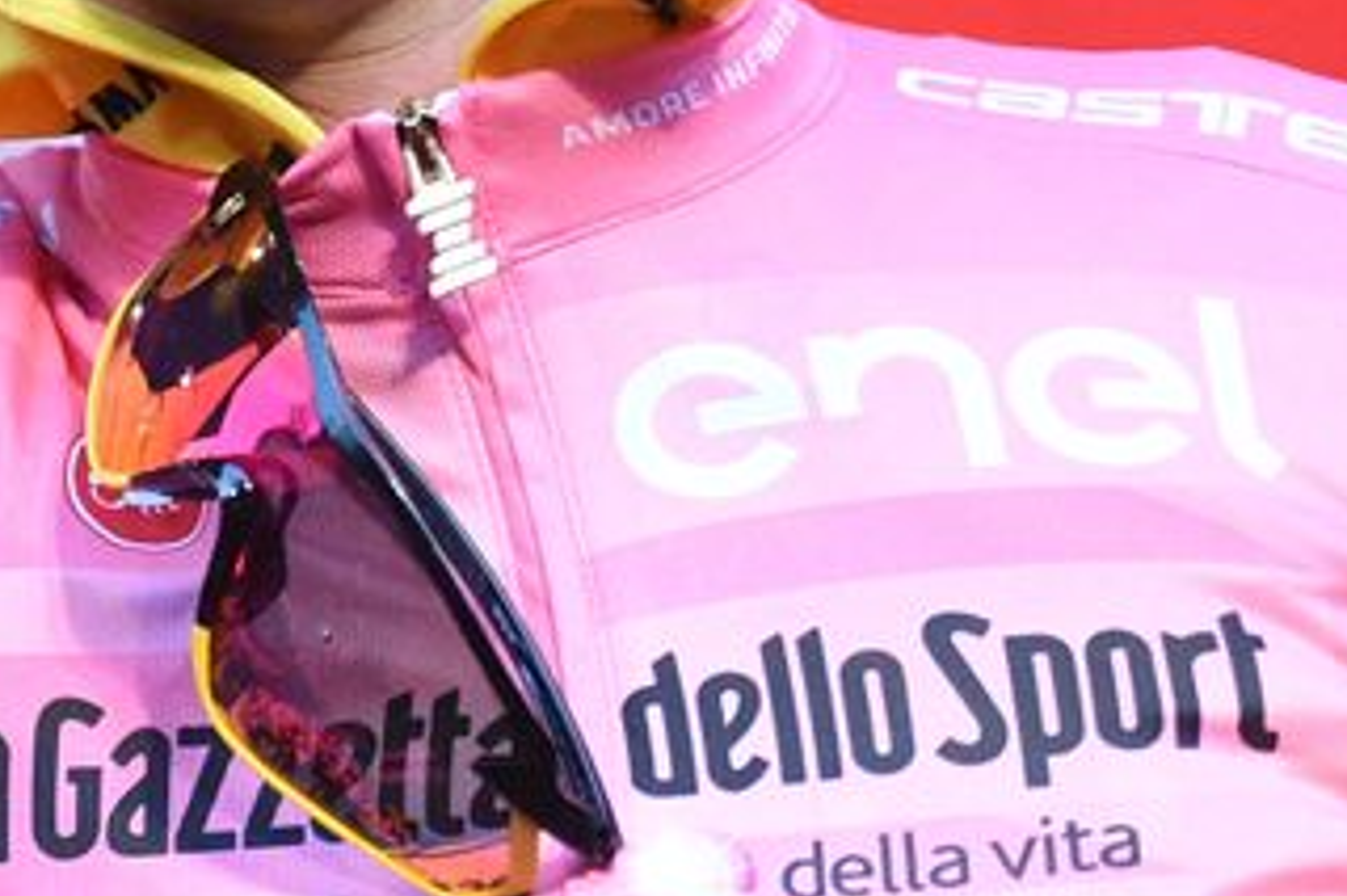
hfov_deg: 7.2
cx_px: -1023
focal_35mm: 280
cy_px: -574
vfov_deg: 4.9
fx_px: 10471
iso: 10000
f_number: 2.8
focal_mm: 70
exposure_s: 1/1000
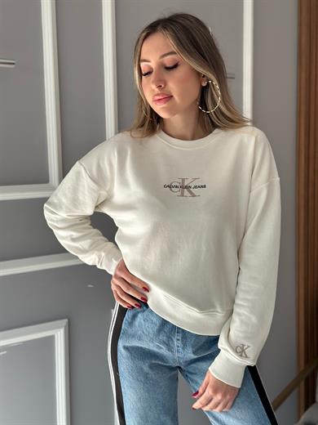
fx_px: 588
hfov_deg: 30.3
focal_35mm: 48
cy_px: 212
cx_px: 159
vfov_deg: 39.7
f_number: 1.78
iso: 100
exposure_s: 1/172
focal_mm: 6.86
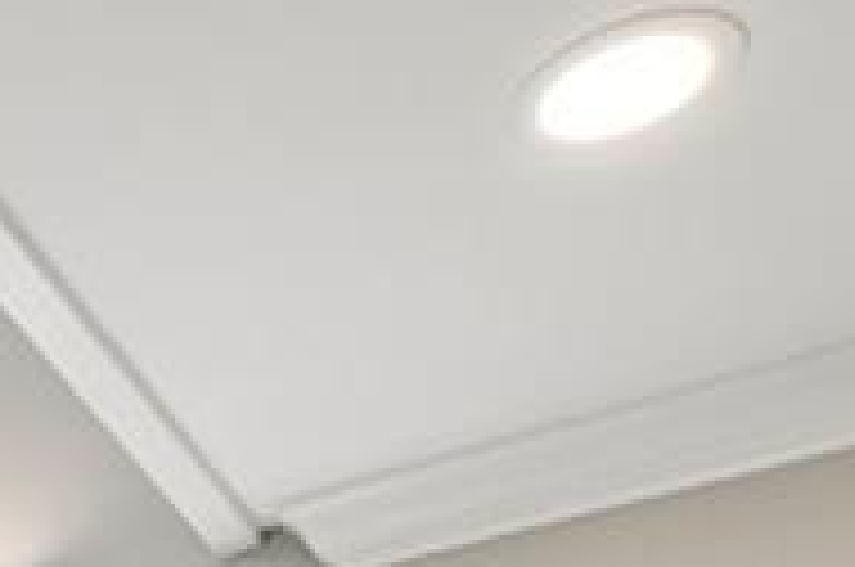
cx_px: -616
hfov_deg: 19.7
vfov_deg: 12.1
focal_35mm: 81
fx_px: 1920
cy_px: 1498
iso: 200
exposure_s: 1/30
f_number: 8
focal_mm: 10
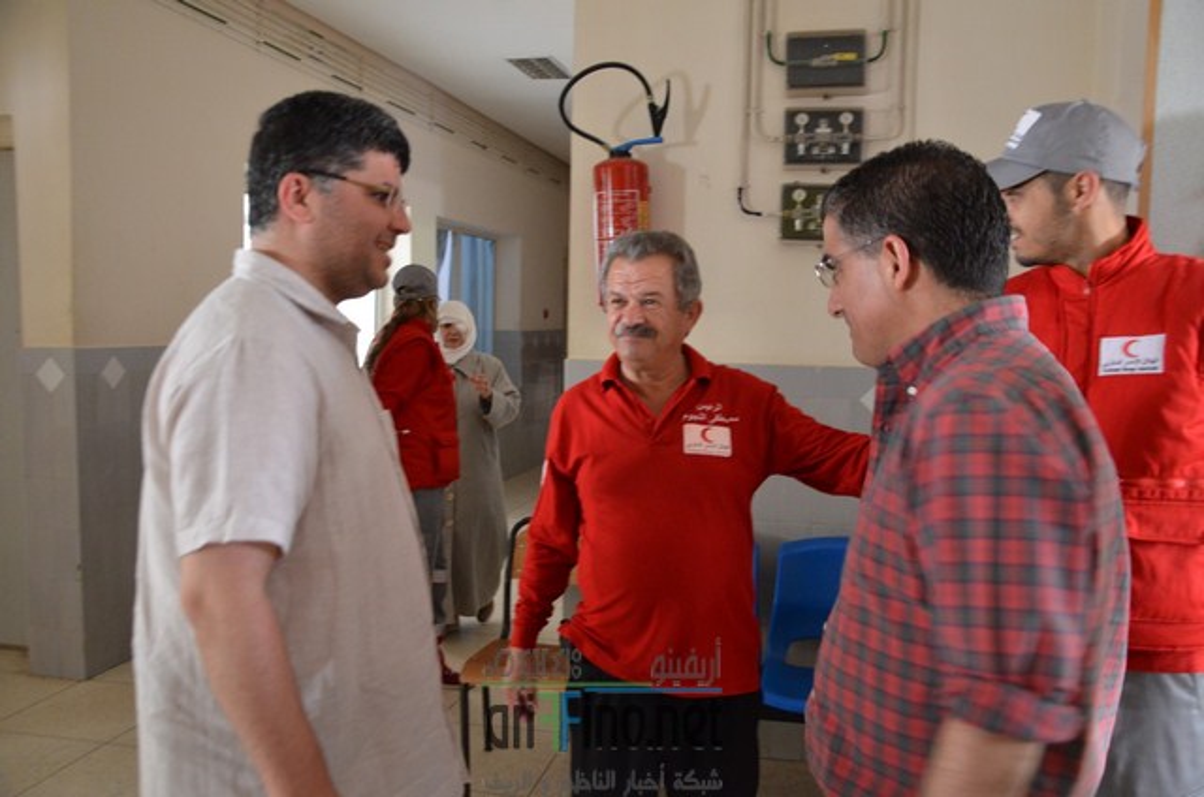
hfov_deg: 67.5
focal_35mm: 27
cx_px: 602
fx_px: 901
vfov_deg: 47.7
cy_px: 398
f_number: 3.5
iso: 1600
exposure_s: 1/30
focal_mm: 18
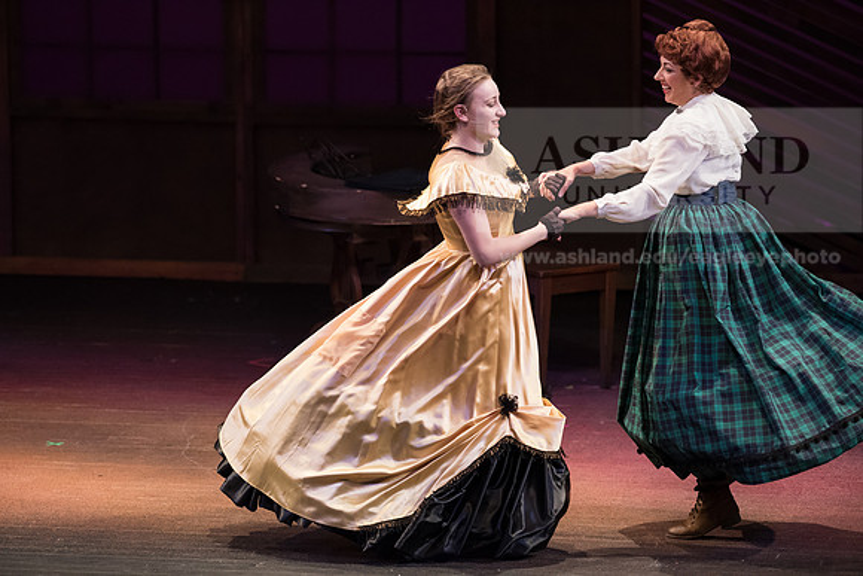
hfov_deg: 6.9
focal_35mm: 300
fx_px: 7193
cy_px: 288
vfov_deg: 4.6
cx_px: 432
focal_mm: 300
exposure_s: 1/400
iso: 3200
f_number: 4
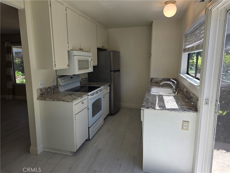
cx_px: 115
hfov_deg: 73.9
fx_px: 153
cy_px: 86
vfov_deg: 58.9
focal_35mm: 23
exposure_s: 1/1372
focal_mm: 6.3
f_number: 1.7
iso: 80
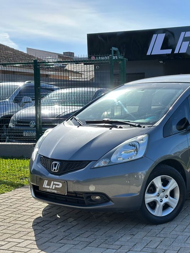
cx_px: 151
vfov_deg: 30.3
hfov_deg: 22.6
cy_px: 126
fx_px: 468
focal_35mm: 64
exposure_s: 1/1992
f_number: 1.78
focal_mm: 6.86
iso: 64
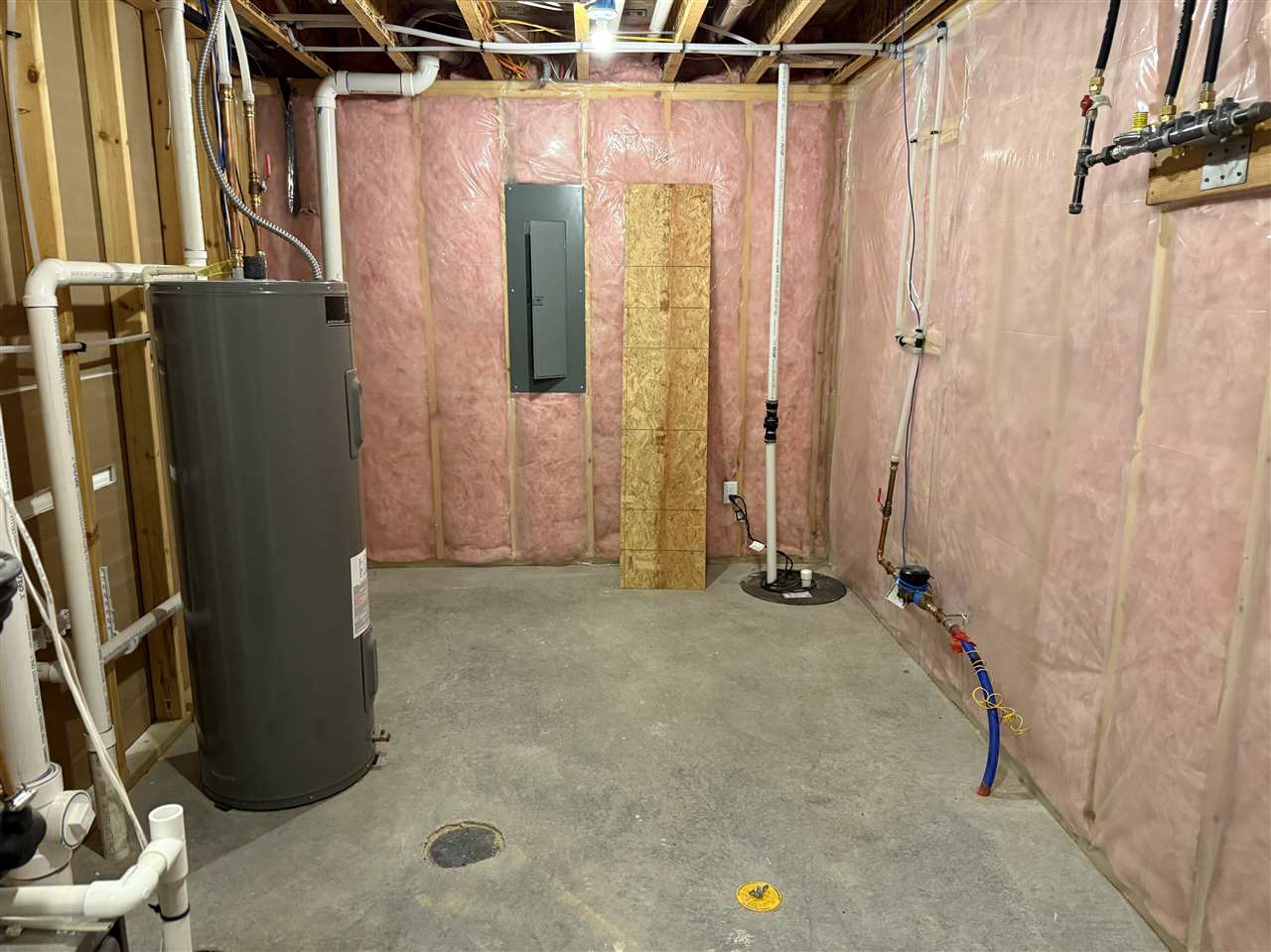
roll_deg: -0.8
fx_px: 881
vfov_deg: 56.8
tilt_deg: -10.5
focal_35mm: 24
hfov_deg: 71.6
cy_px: 476
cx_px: 636
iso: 500
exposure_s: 1/60
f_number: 1.78
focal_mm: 6.76
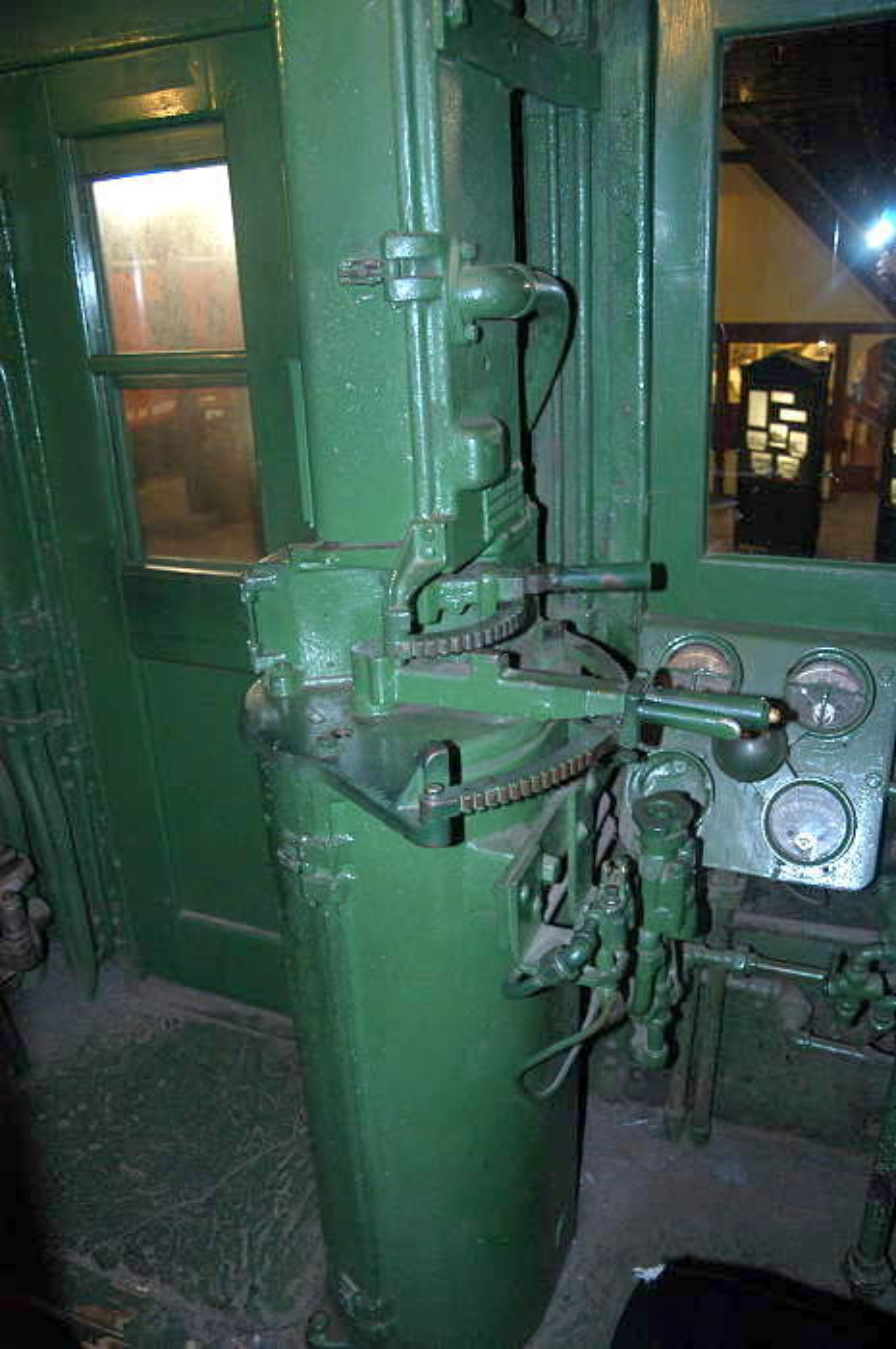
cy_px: 674
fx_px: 1010
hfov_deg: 47.8
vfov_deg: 67.4
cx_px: 448
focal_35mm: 27
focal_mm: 18
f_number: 4
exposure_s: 1/60
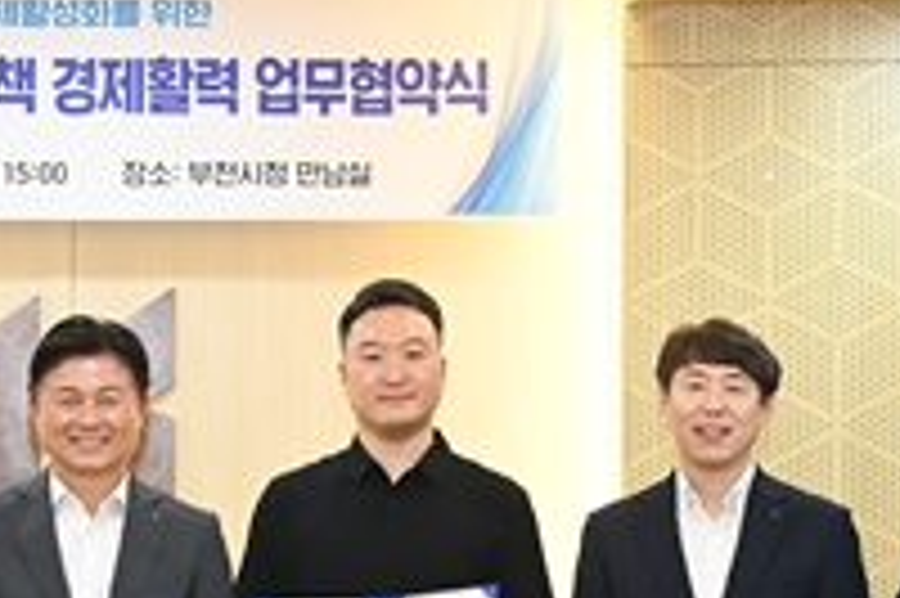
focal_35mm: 112
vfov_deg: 12.1
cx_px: 90
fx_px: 2798
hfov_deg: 18.0
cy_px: 582
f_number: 5.6
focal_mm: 32
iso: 2500
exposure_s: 1/160
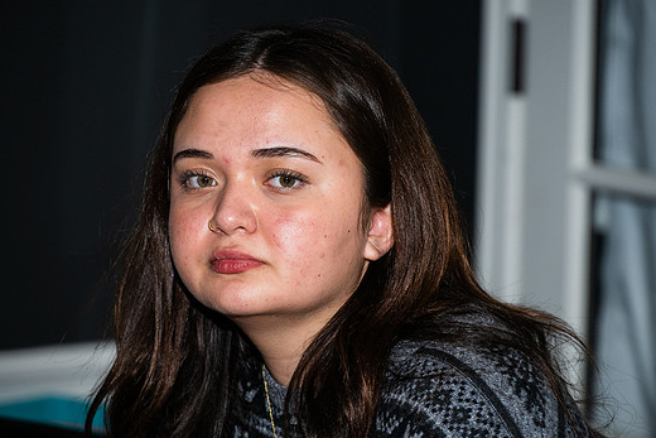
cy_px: 215
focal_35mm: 223
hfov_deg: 9.2
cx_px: 320
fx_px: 4064
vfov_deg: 6.2
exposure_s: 1/125
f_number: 6.3
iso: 400
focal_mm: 200
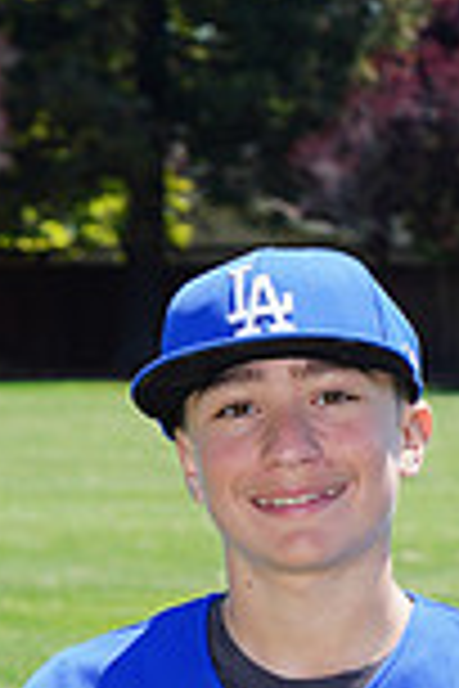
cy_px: 1061
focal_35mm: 357
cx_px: 403
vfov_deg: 5.7
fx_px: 6827
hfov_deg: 3.8
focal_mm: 94
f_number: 9
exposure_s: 1/200
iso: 160
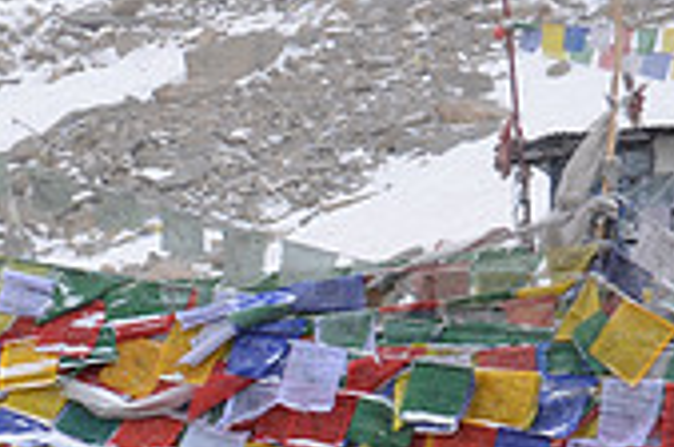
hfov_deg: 7.7
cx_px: -60
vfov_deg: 5.1
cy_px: 559
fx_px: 4989
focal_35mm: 267
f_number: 7.1
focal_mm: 52
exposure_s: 1/200
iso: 100
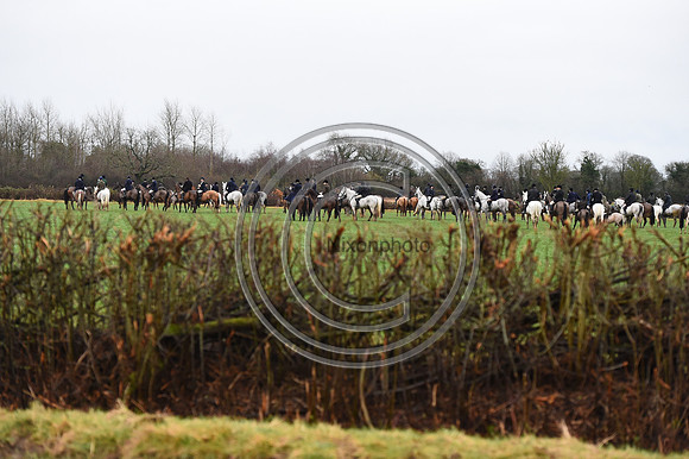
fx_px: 2008
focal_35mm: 105
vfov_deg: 13.0
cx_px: 344
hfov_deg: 19.5
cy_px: 230
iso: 2500
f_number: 4
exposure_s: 1/1250
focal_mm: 105
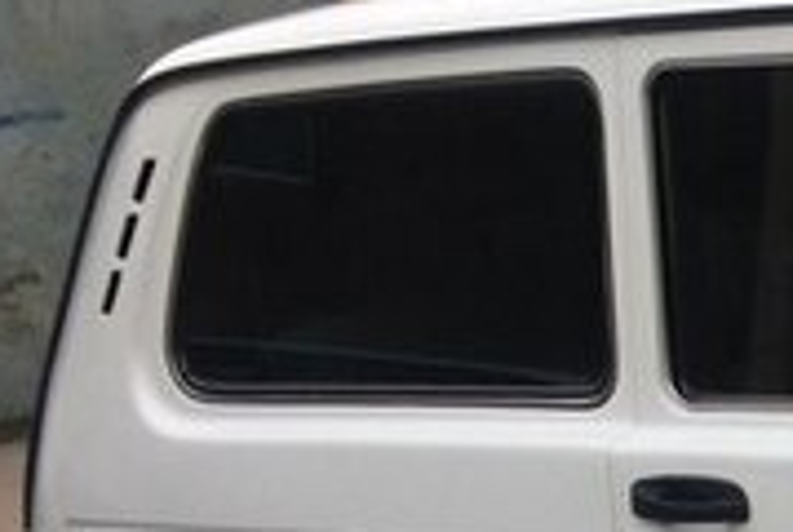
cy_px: 787
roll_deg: +5.8
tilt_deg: -20.9
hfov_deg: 15.8
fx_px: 2449
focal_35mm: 111
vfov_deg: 11.9
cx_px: 1404
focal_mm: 4.15
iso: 32
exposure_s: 1/136
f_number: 2.2
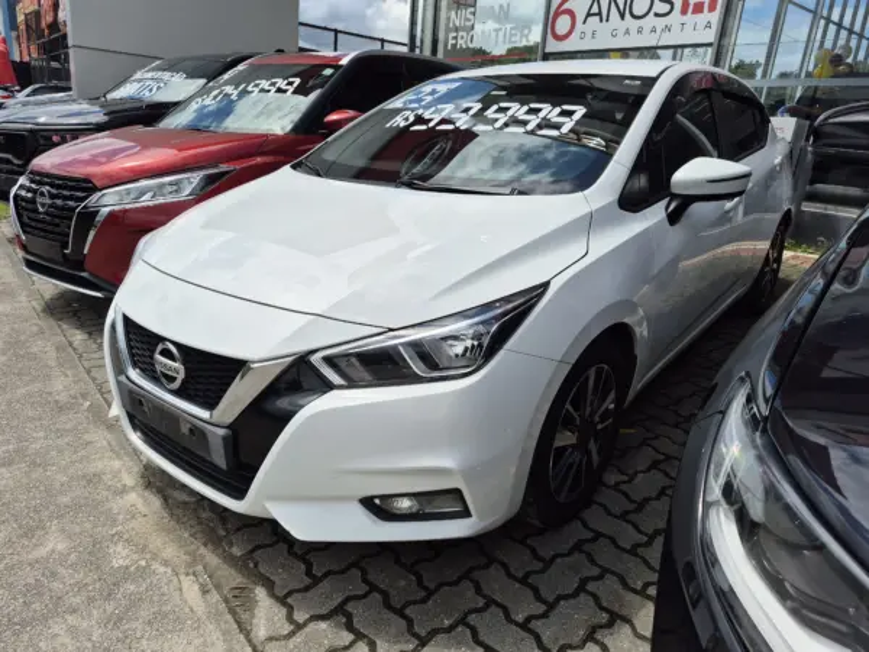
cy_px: 326
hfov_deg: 73.9
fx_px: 577
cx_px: 434
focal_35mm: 23
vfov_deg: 58.9
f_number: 1.8
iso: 25
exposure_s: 1/2976
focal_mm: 5.4
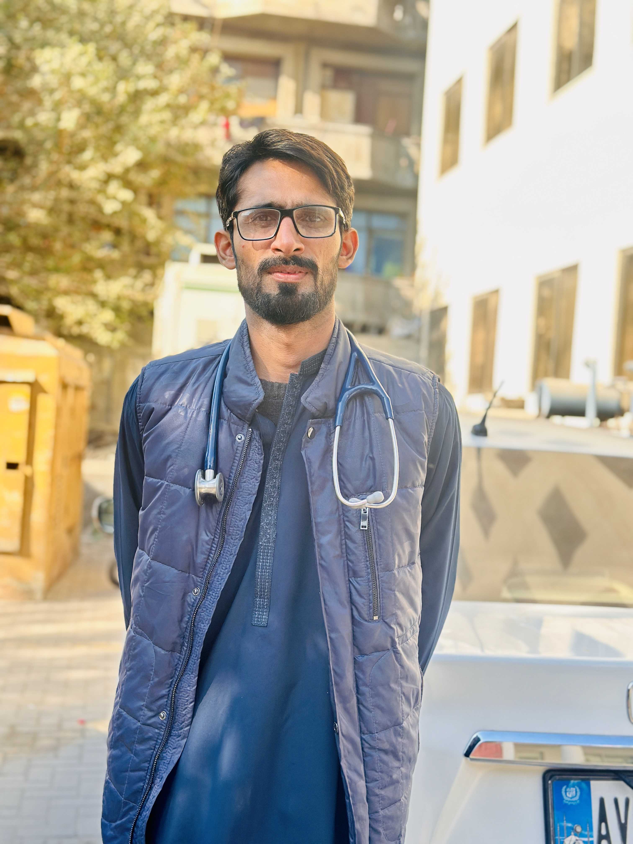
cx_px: 316
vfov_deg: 39.7
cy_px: 422
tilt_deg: +0.2
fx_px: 1170
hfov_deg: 30.3
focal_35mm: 48
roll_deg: -4.0
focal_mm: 6.86
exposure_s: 1/791
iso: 80
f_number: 1.78
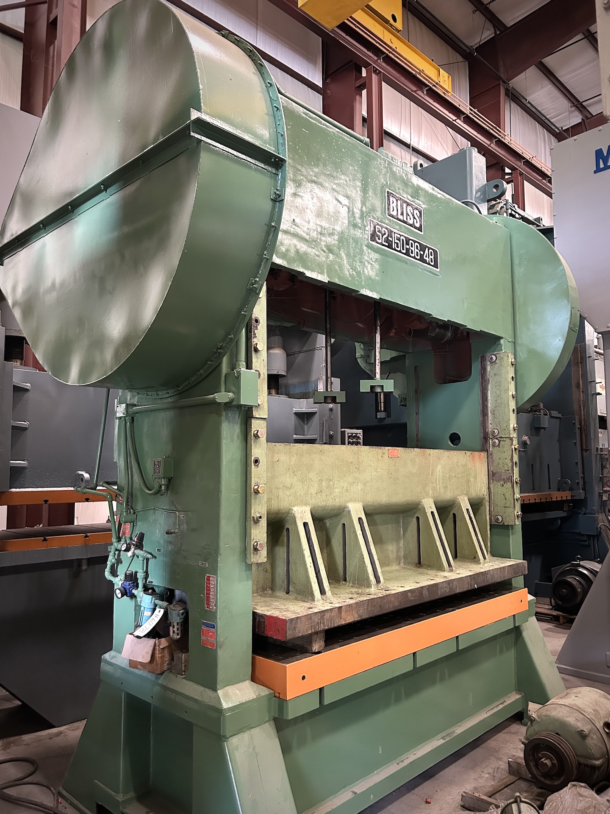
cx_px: 305
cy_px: 407
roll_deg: +1.1
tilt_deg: +6.1
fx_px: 611
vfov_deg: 67.3
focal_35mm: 26
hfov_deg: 53.1
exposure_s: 1/40
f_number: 1.5
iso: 500
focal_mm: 5.7
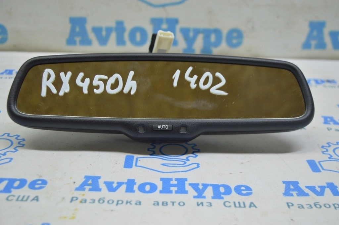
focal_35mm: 46
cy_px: 112
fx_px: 438
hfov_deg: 42.4
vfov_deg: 28.9
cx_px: 170
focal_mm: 31
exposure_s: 1/40
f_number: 4.2
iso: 400
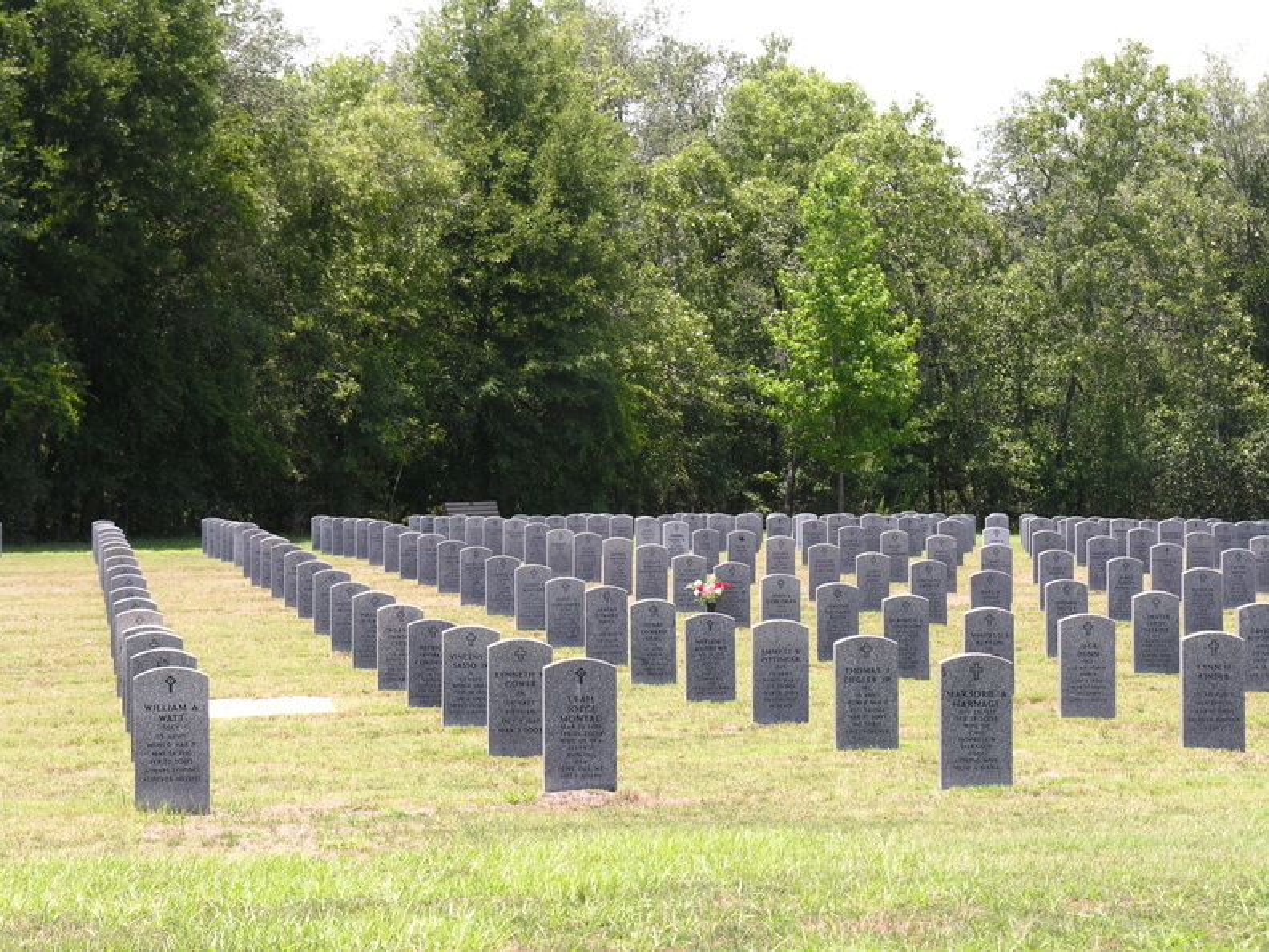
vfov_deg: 11.7
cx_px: 634
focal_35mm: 127
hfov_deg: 15.5
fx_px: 4656
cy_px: 476
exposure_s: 1/130
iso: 50
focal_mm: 32.4
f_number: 5.4
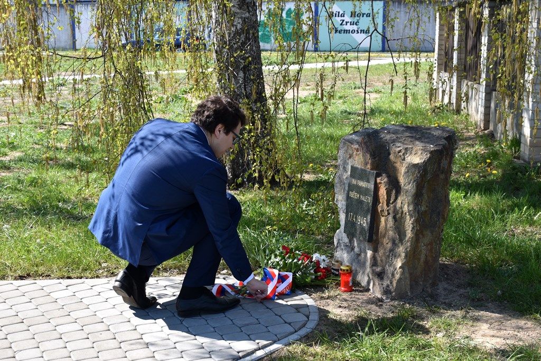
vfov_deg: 26.5
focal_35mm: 51
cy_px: 180
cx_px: 270
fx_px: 766
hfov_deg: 38.9
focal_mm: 34
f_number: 7.1
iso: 100
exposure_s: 1/200
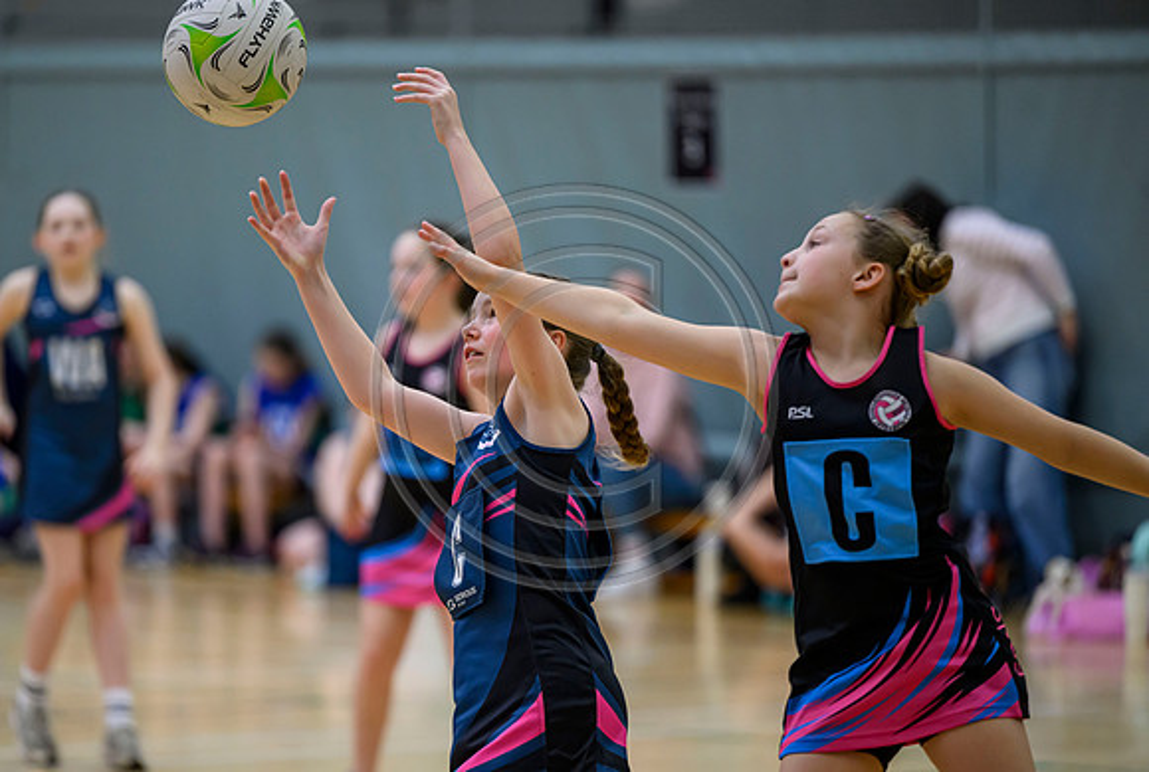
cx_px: 502
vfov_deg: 6.1
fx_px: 7198
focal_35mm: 225
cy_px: 427
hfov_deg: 9.1
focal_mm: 200
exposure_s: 1/1250
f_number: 2.8
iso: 4000
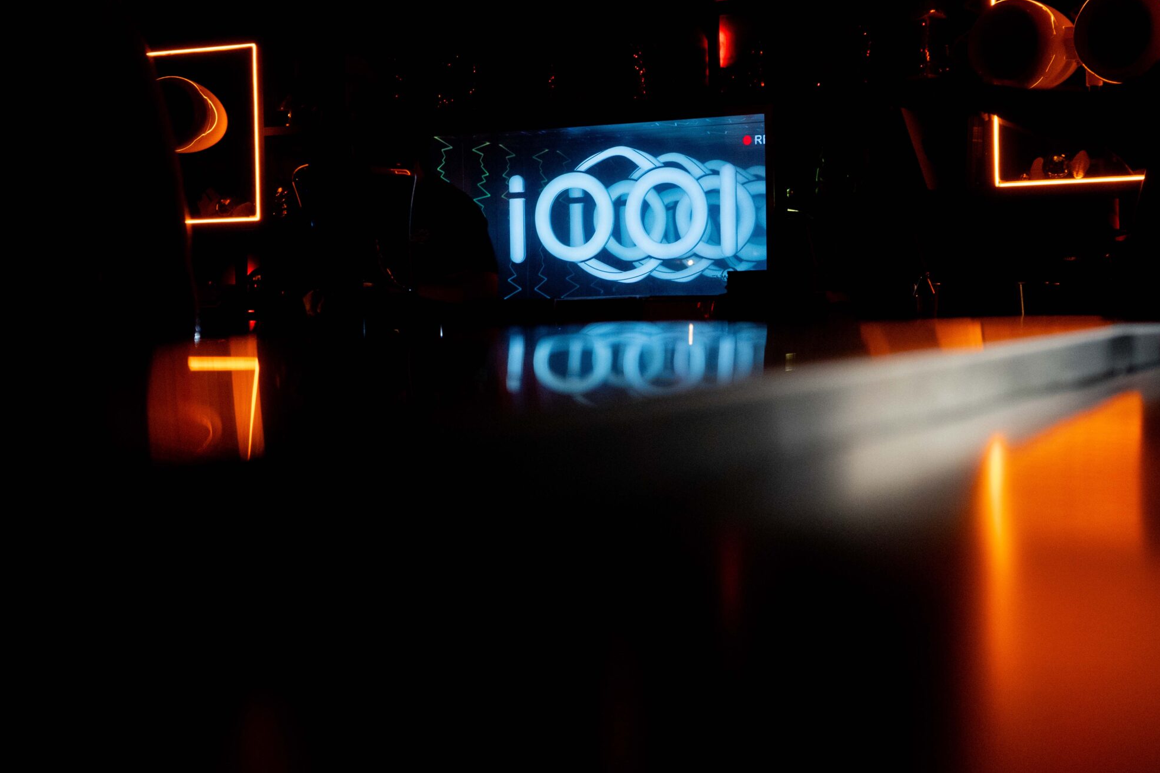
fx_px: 1643
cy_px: 304
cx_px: 681
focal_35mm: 51
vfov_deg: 26.4
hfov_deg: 38.8
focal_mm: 39
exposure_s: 1/60
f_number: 4
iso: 6400
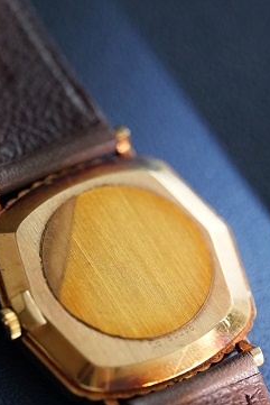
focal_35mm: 204
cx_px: 131
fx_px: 2293
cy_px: 284
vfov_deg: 10.1
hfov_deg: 6.7
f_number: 2.8
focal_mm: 105
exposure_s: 1/250
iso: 5000
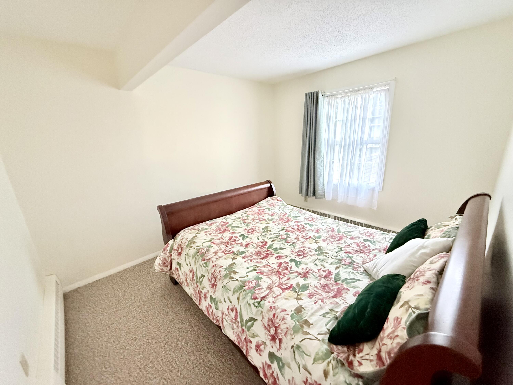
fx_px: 207
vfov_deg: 85.7
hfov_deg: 102.1
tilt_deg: -14.4
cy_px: 192
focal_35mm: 14
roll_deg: +2.5
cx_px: 256
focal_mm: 2.22
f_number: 2.2
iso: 1000
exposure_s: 1/40
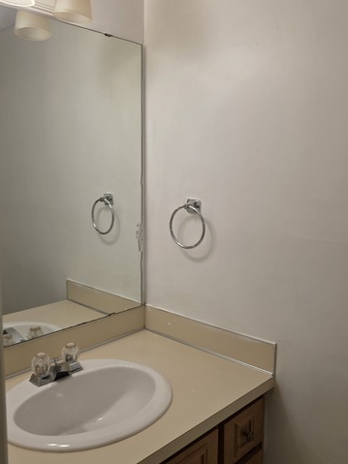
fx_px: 429
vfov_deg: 56.8
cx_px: 153
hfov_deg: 44.1
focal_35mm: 32
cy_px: 224
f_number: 1.7
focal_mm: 6.3
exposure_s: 1/120
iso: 100
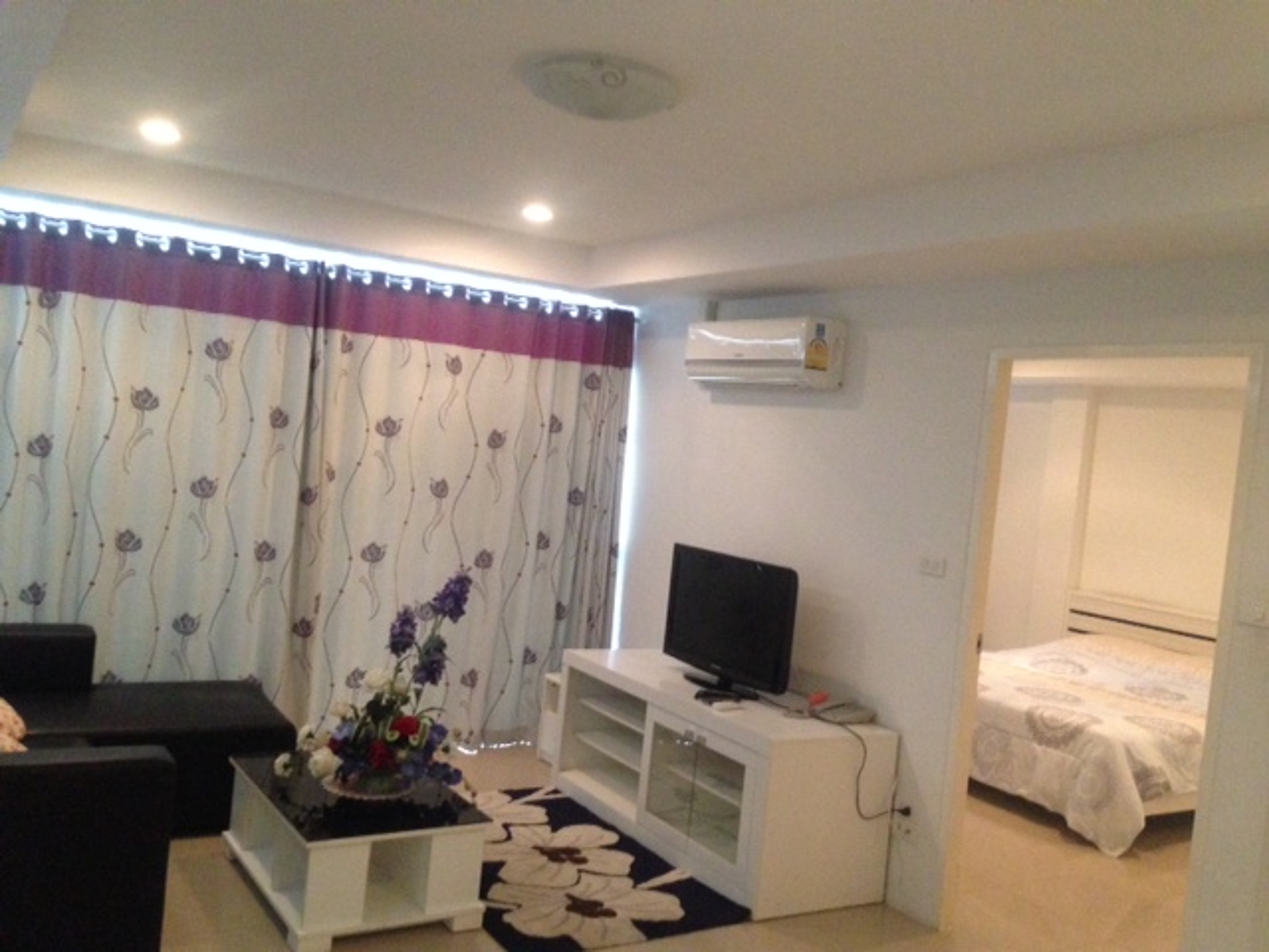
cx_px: 634
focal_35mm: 33
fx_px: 1210
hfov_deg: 55.4
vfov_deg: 42.9
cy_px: 476
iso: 500
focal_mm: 4.12
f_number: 2.4
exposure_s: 1/15
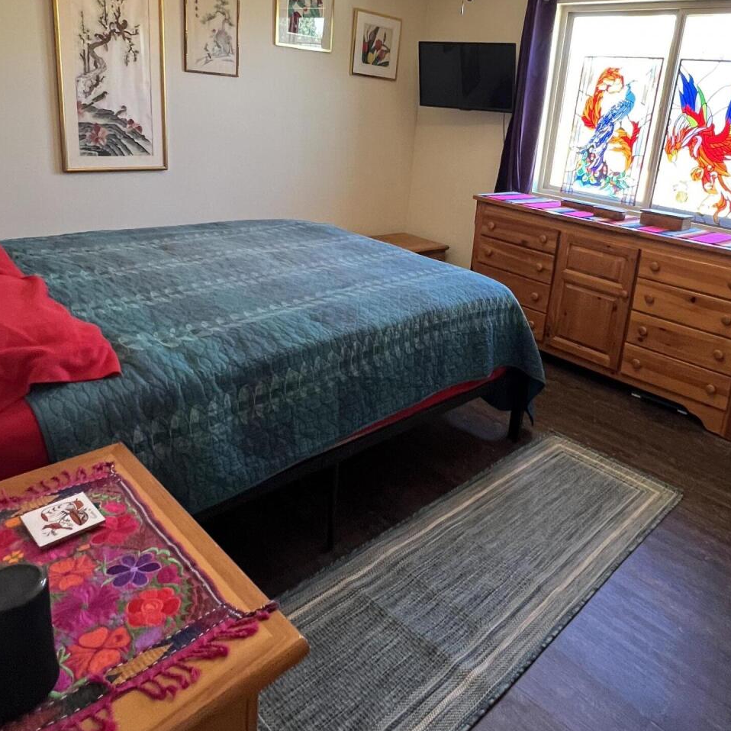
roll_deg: -5.6
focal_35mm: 24
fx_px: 573
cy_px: 255
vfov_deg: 63.7
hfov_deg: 64.5
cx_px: 431
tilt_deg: -12.1
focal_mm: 1.57
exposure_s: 1/60
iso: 400
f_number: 1.8
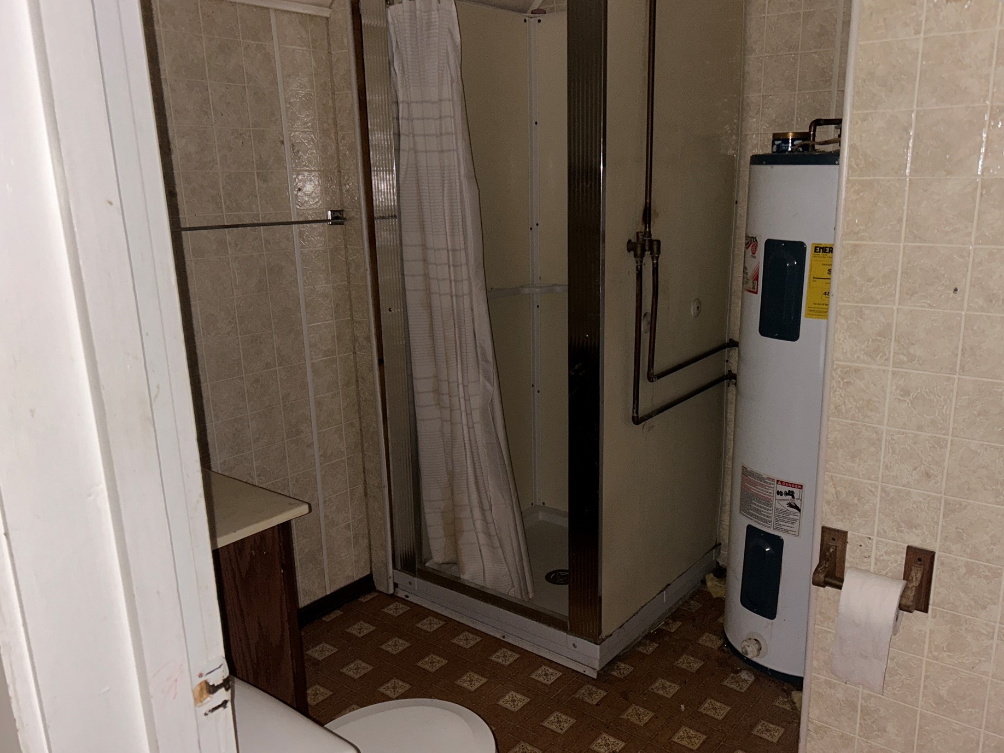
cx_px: 550
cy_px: 389
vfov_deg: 48.2
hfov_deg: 61.5
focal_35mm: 29
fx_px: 841
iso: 64
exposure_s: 1/4
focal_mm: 5.7
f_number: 1.5
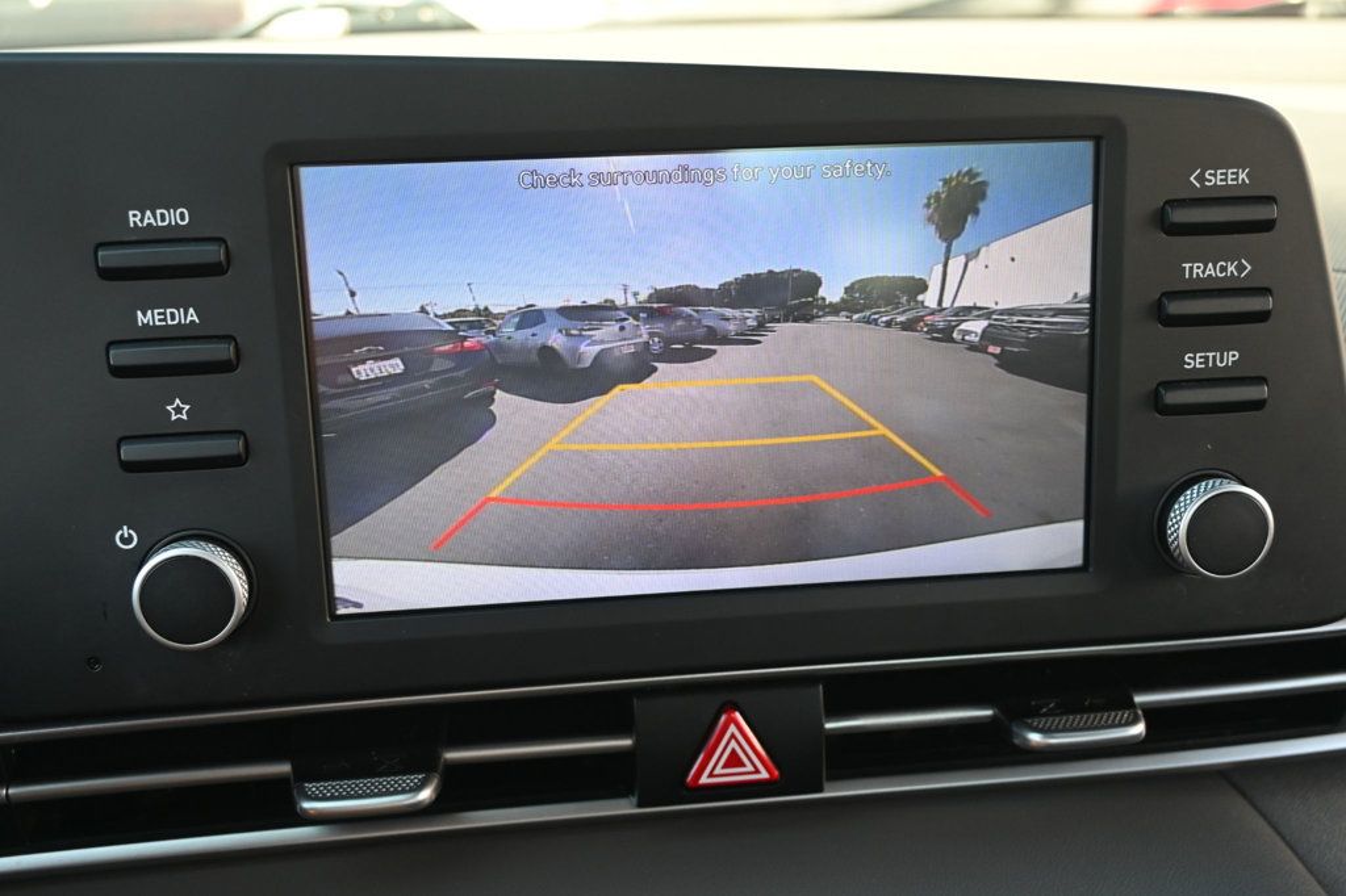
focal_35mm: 36
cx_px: 673
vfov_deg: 36.8
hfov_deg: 53.1
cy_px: 448
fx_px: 1345
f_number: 4.2
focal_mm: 24
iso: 400
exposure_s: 1/125
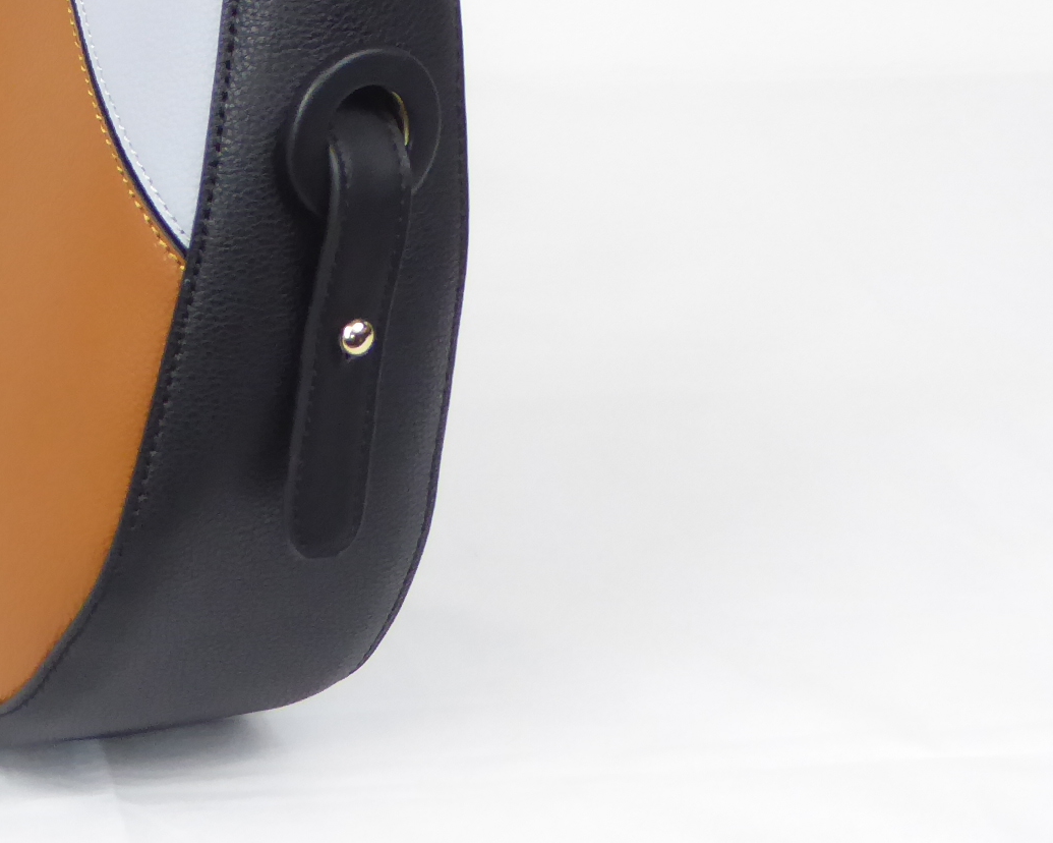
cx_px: -142
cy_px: 13
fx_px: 3989
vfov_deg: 11.9
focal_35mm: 128
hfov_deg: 14.6
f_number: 4.1
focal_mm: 9
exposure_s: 1/60
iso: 400
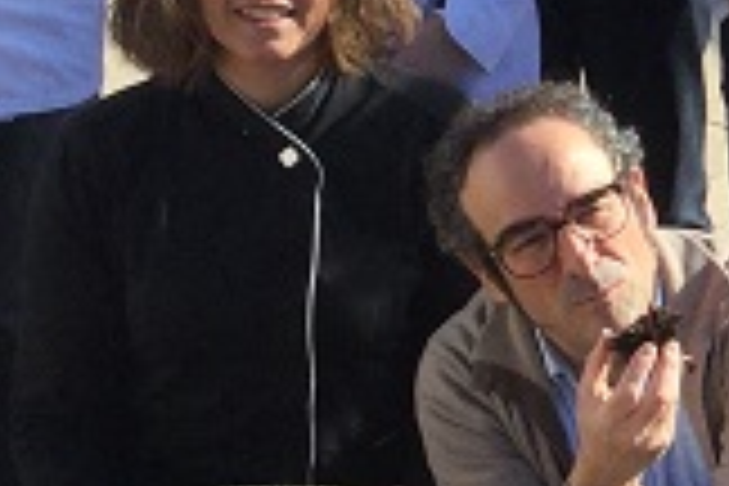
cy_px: 97
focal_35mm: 179
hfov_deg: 10.9
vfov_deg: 7.7
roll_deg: -1.5
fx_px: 3624
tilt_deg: -17.7
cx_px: 1224
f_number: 2.4
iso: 25
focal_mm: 3.3
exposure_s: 1/840
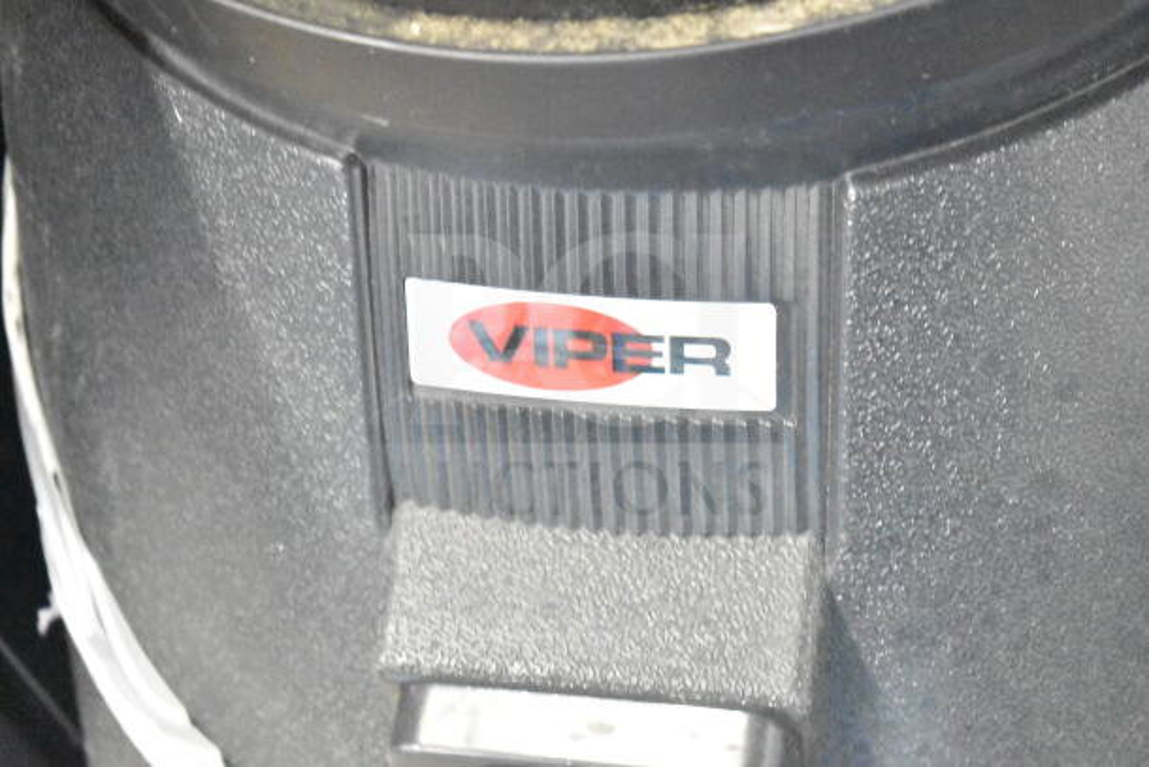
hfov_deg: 26.0
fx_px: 2490
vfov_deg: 17.5
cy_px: 384
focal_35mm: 78
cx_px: 574
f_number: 5.6
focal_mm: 52
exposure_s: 1/50
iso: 25600
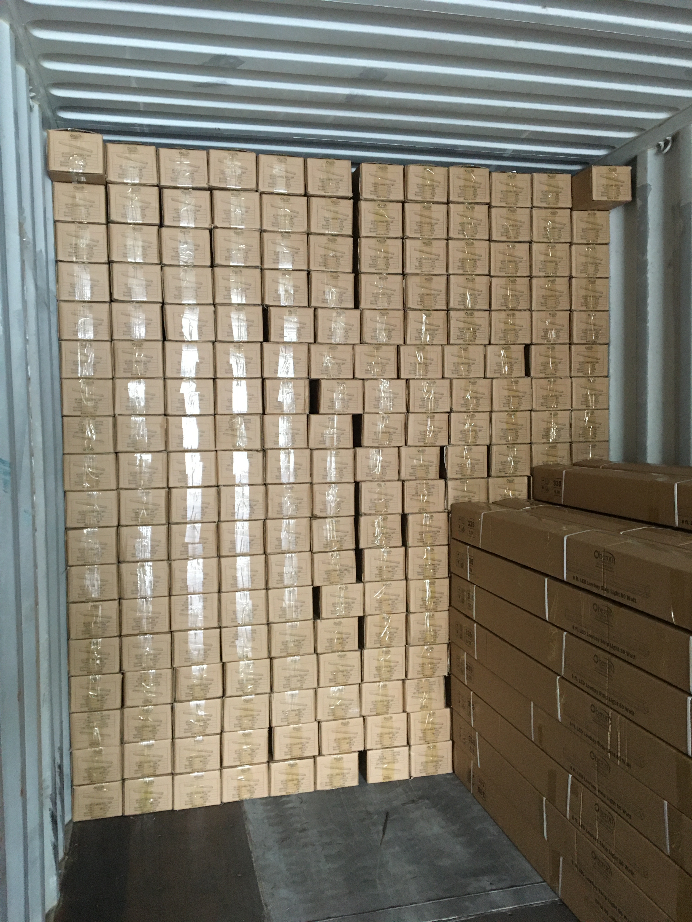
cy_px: 461
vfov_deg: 61.7
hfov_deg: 48.2
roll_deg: +1.5
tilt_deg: -1.9
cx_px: 346
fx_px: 773
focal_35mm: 29
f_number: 2.2
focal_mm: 4.15
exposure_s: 1/25
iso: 200
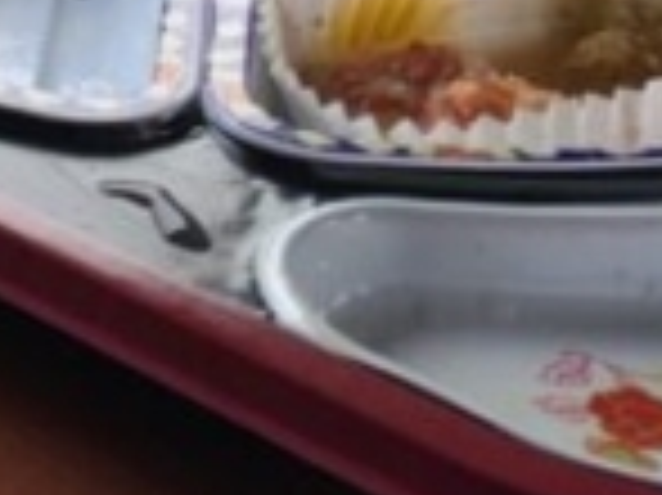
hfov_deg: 15.9
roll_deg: -0.4
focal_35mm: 113
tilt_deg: -10.3
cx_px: -356
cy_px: -567
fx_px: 2159
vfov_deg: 11.5
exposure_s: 1/327
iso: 25
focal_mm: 4.25
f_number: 1.8
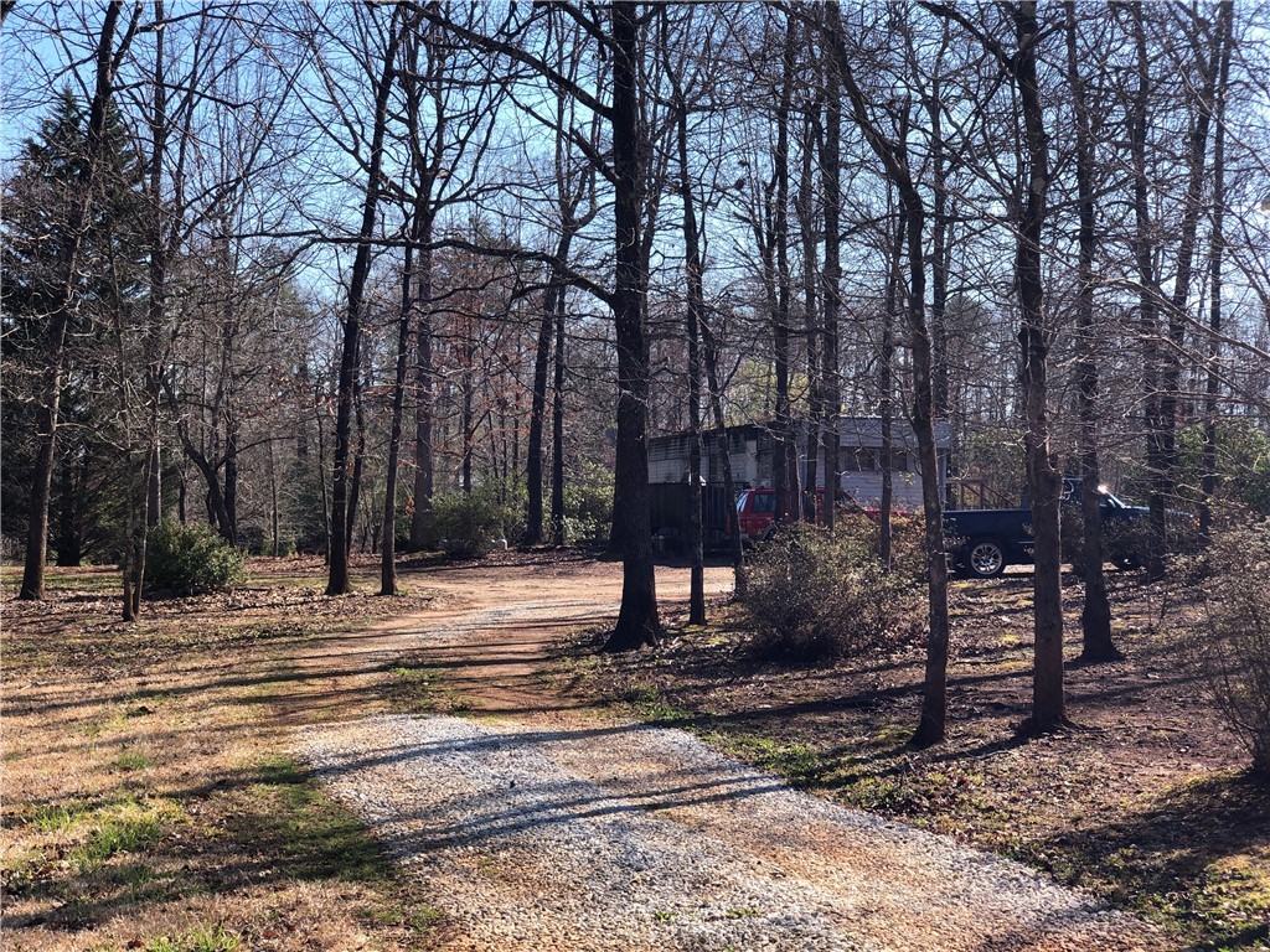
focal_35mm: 52
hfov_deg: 36.8
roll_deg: -0.1
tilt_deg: +1.0
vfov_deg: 28.0
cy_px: 476
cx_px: 635
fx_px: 1908
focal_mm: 6
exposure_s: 1/444
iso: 16
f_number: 2.4
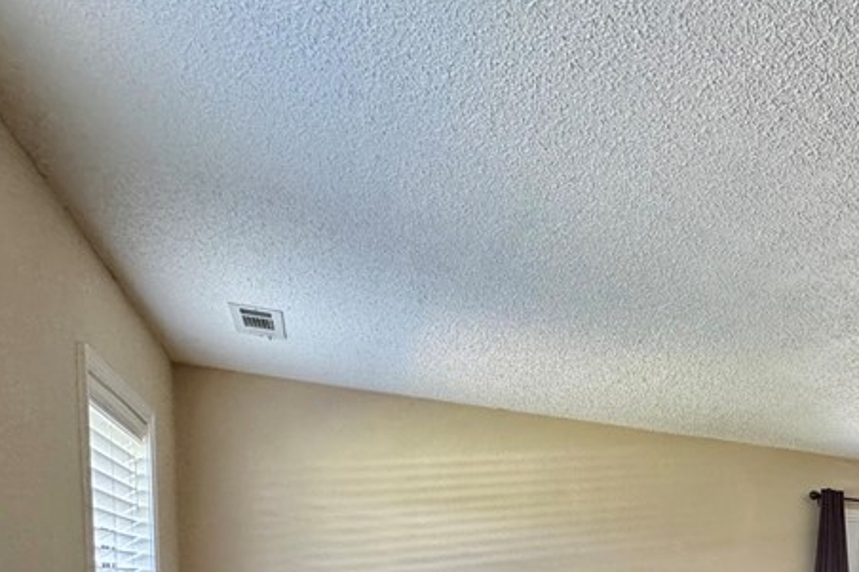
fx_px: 787
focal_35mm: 33
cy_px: 648
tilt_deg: -4.2
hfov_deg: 46.3
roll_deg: -0.7
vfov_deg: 33.9
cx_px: 889
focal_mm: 2.22
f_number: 2.2
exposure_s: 1/60
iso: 400
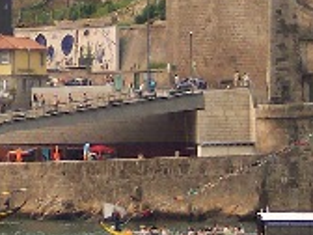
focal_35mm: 243
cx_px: 84
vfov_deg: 6.0
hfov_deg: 8.1
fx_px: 2197
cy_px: -145
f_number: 3.4
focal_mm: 10.7
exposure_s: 1/350
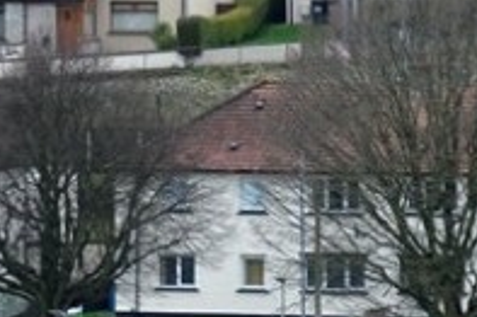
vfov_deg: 1.6
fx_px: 11610
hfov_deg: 2.4
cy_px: -92
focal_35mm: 877
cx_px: 508
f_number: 5
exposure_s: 1/550
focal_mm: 128.3
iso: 800
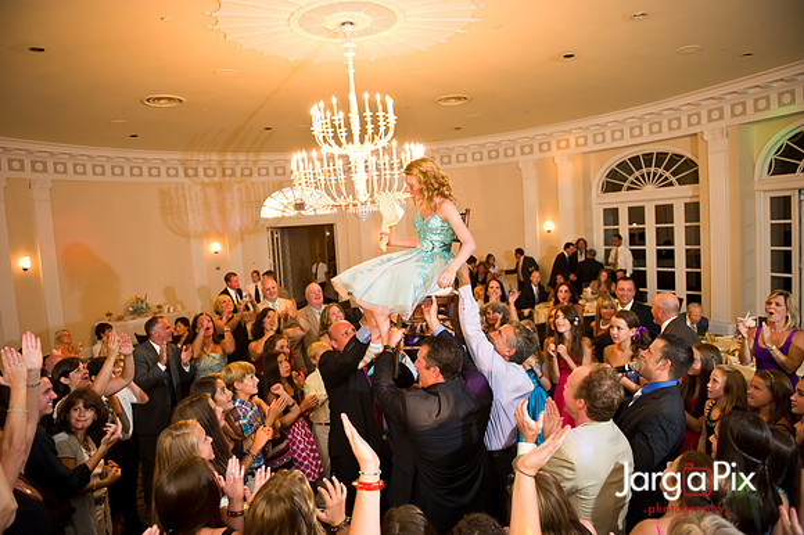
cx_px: 402
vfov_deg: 53.1
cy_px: 268
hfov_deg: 73.8
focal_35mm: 24
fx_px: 536
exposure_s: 1/125
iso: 1600
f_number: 3.2
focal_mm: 24
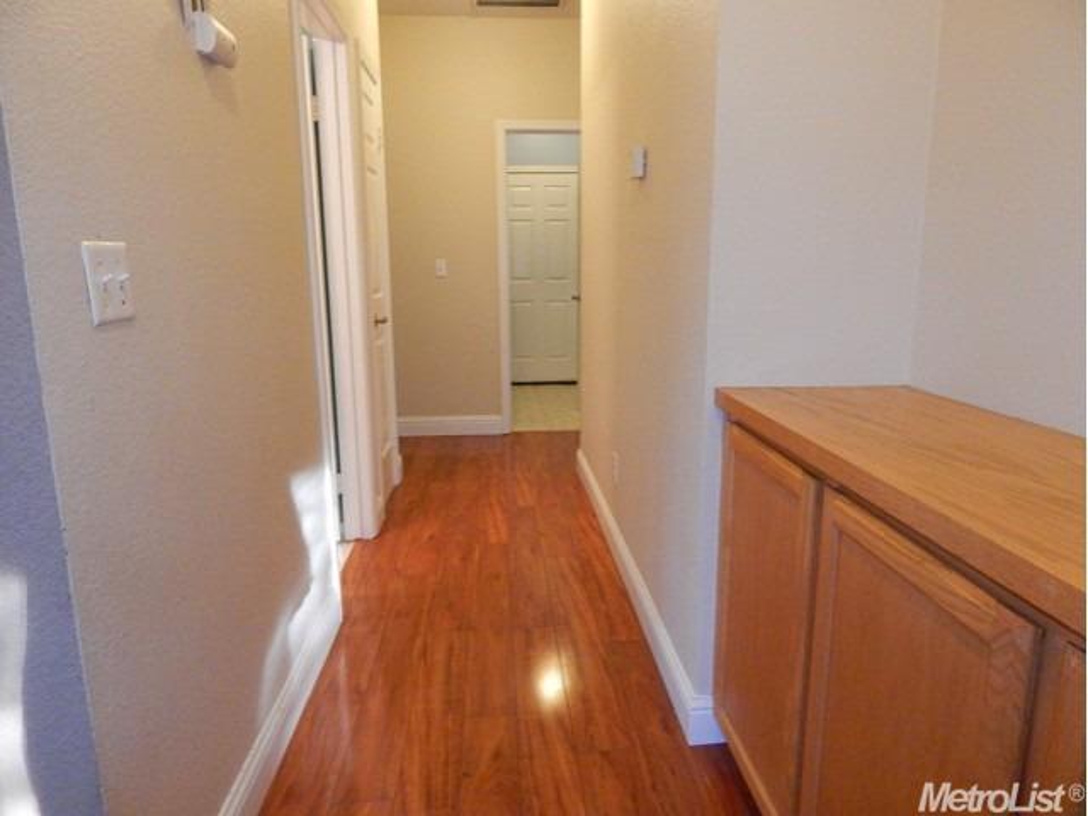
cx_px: 544
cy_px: 408
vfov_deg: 61.1
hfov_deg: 76.4
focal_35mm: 22
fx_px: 691
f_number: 3
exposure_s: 1/100
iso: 800
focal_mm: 4
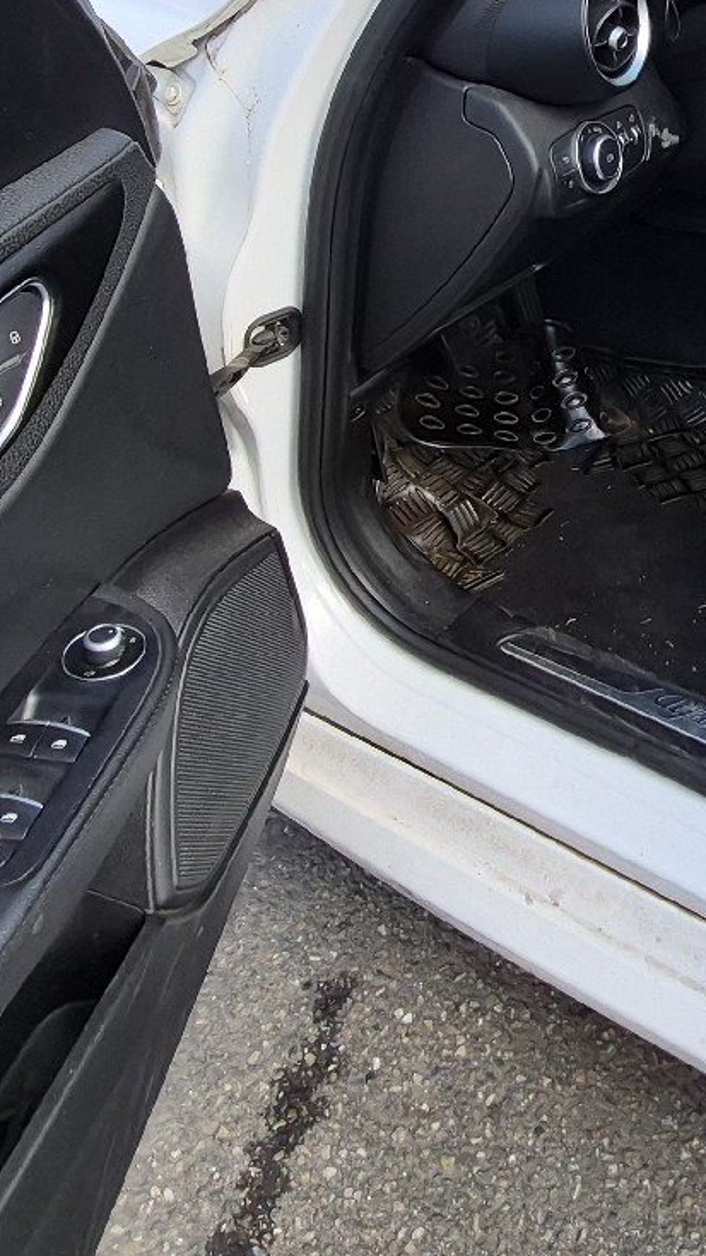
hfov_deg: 30.1
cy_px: 224
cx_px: 679
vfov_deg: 50.3
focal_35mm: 37
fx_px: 1232
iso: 40
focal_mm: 1.74
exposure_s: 1/500
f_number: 2.2
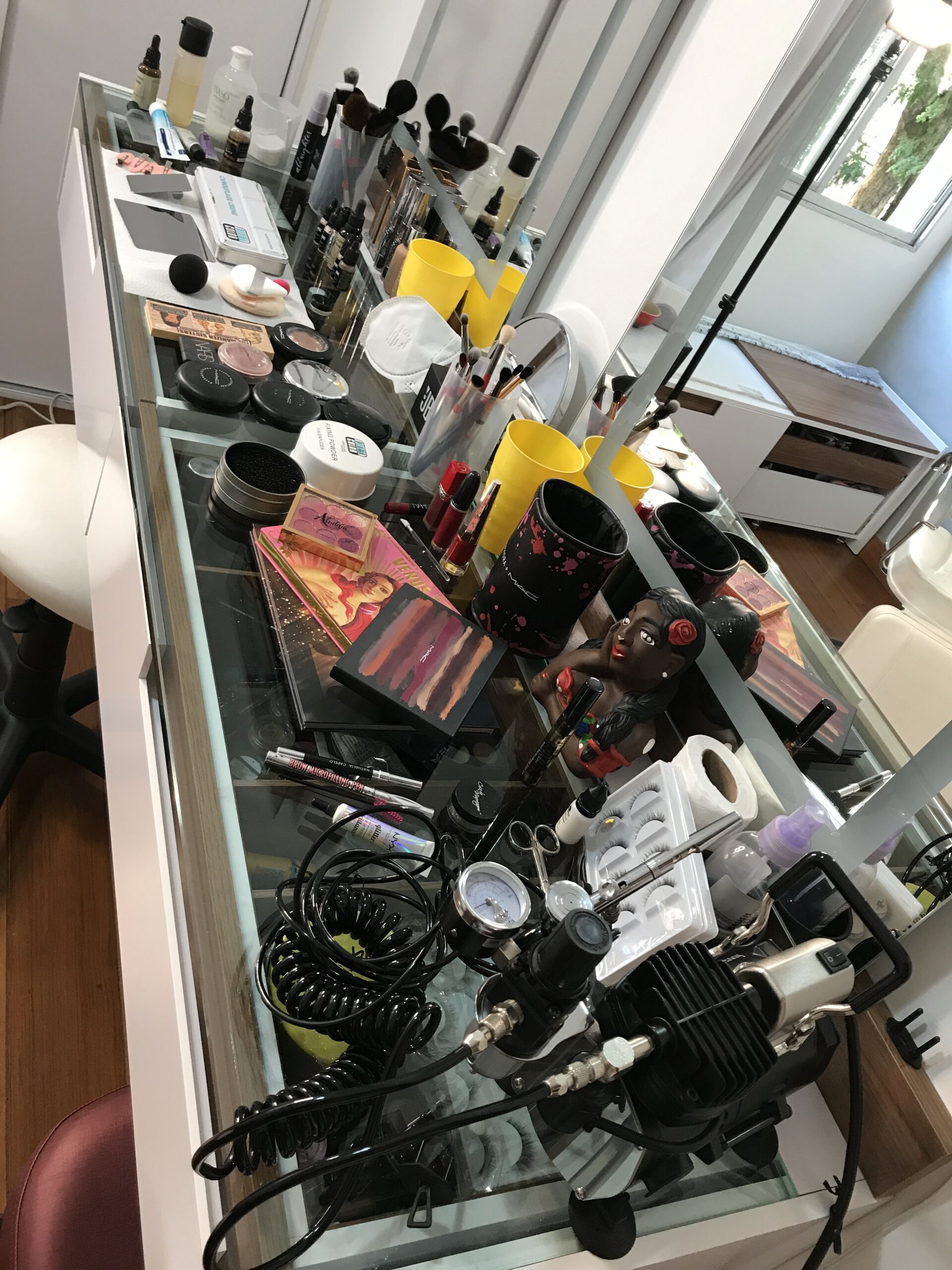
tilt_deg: -34.2
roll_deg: -30.1
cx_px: 476
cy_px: 635
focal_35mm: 28
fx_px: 1027
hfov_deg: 49.7
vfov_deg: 63.4
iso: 40
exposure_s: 1/17
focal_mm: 3.99
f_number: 1.8
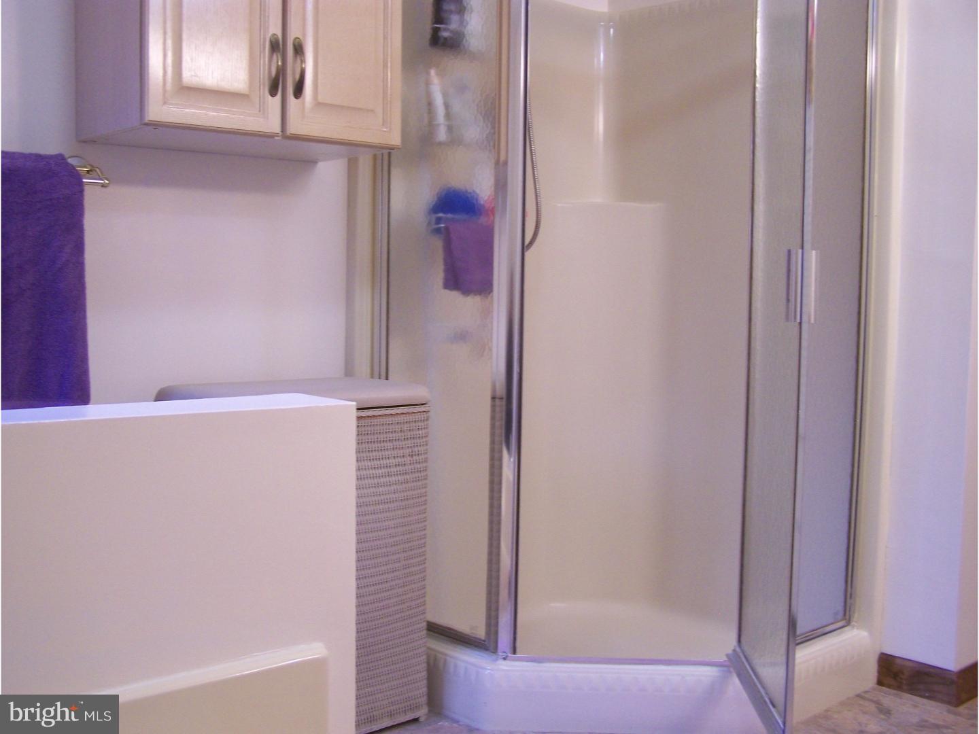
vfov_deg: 37.7
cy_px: 367
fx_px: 1075
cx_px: 490
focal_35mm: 38
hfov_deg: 49.0
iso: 160
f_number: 2.8
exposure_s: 1/10
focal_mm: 6.3
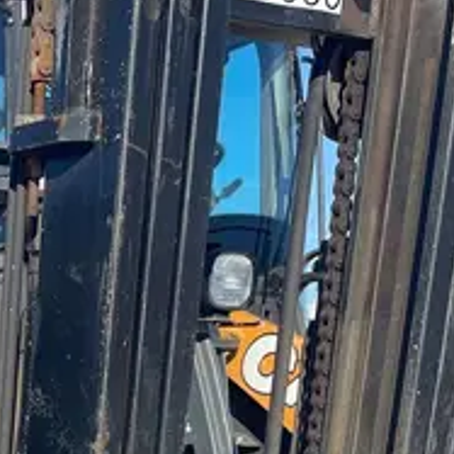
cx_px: -175
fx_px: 1335
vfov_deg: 16.6
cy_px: 773
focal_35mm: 90
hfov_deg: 17.8
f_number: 1.6
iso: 50
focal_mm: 4.2
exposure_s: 1/2506
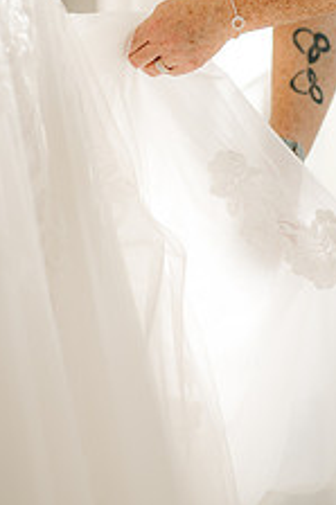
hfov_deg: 8.0
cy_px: 79
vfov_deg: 12.0
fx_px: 2398
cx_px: 95
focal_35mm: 171
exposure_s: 1/400
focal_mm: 85
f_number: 2
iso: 100
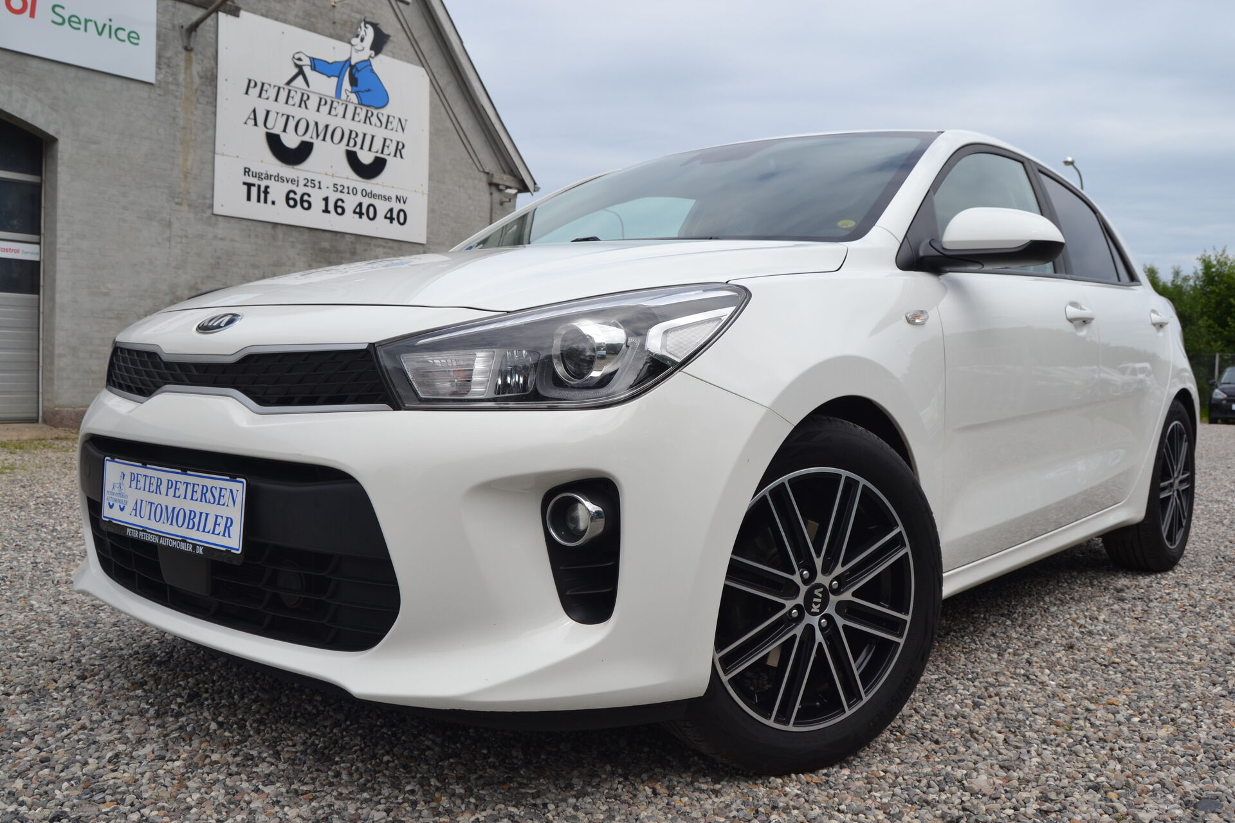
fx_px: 1029
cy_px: 412
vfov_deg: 43.6
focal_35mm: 30
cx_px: 618
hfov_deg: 61.9
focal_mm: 20
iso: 100
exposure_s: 1/320
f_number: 9
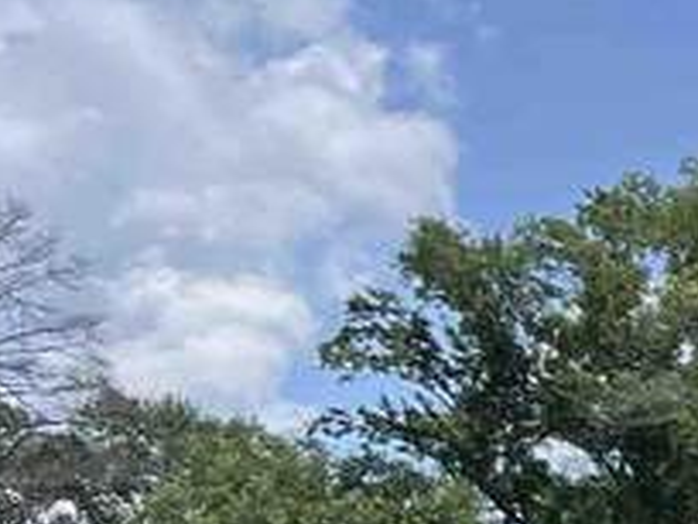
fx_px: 3287
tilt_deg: +4.7
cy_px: 788
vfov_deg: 8.9
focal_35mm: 163
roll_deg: +0.8
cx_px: 2046
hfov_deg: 9.6
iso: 50
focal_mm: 5.7
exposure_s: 1/3704
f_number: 1.5
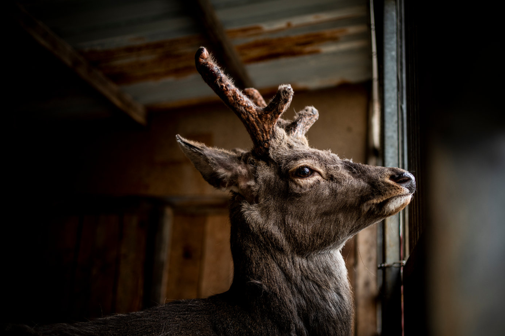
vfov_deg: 35.0
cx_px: 268
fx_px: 533
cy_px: 178
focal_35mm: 38
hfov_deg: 50.7
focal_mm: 35
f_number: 2
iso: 400
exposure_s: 1/500
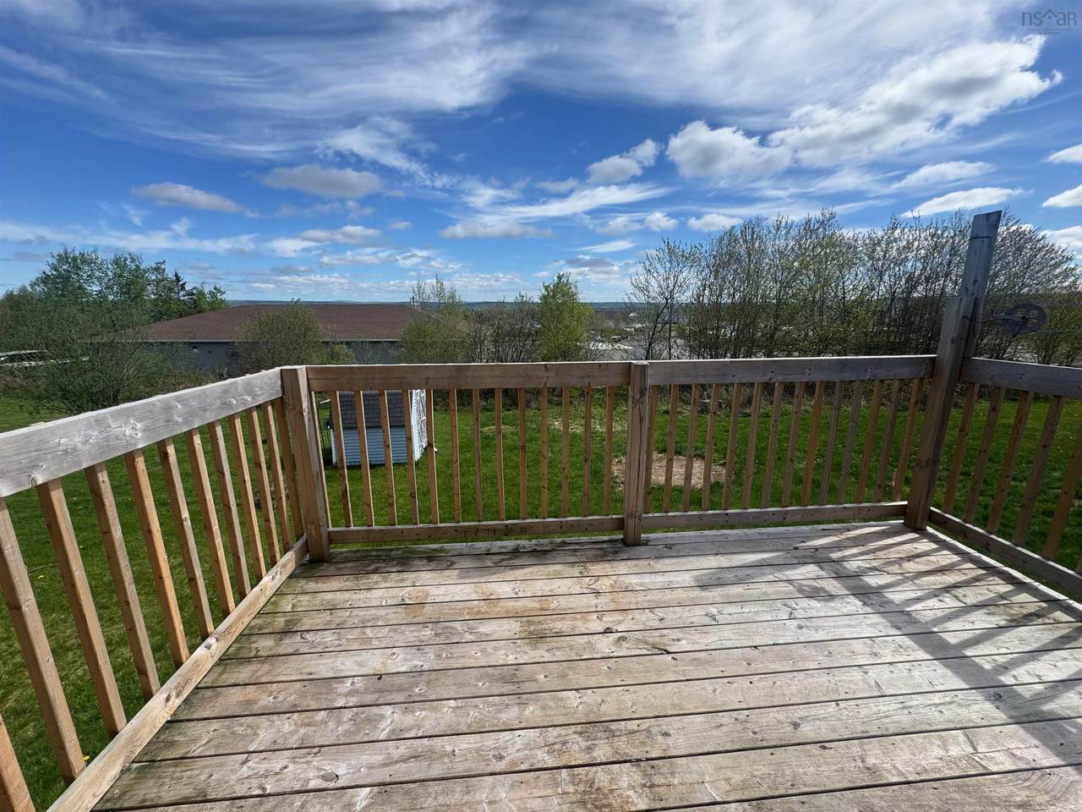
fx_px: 438
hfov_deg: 102.1
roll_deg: +0.1
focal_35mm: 14
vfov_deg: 85.7
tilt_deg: -12.9
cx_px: 541
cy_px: 406
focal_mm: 2.22
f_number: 2.2
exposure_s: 1/1299
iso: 50
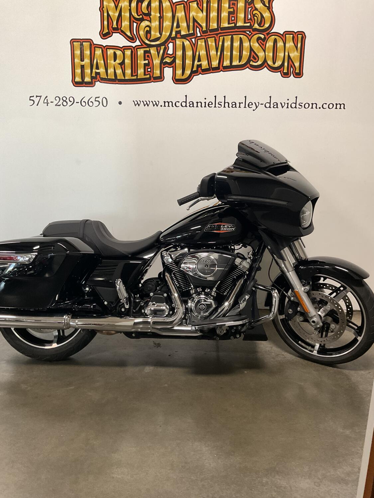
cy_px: 249
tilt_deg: -13.9
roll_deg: +0.8
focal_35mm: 29
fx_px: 418
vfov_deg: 61.7
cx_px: 187
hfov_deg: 48.2
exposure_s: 1/60
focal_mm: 3
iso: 125
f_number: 1.8
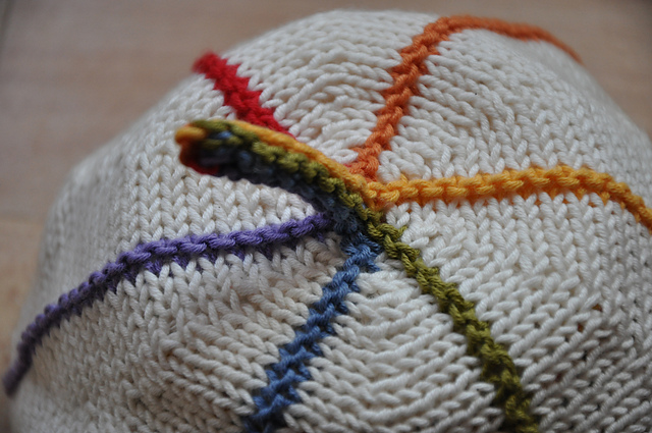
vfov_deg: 8.7
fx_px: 2849
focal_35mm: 158
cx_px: 326
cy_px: 216
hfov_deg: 13.1
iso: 800
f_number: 5.6
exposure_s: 1/50
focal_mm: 105
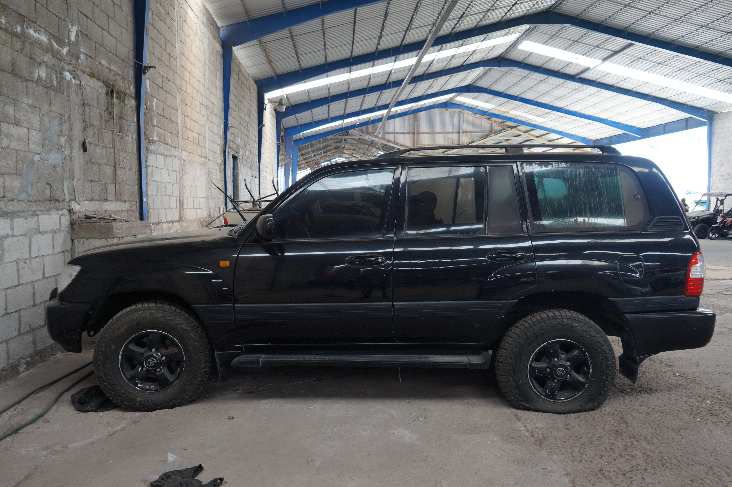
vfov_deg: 47.9
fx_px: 549
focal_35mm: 27
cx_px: 366
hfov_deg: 67.4
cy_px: 244
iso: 200
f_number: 4
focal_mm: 18
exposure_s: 1/80
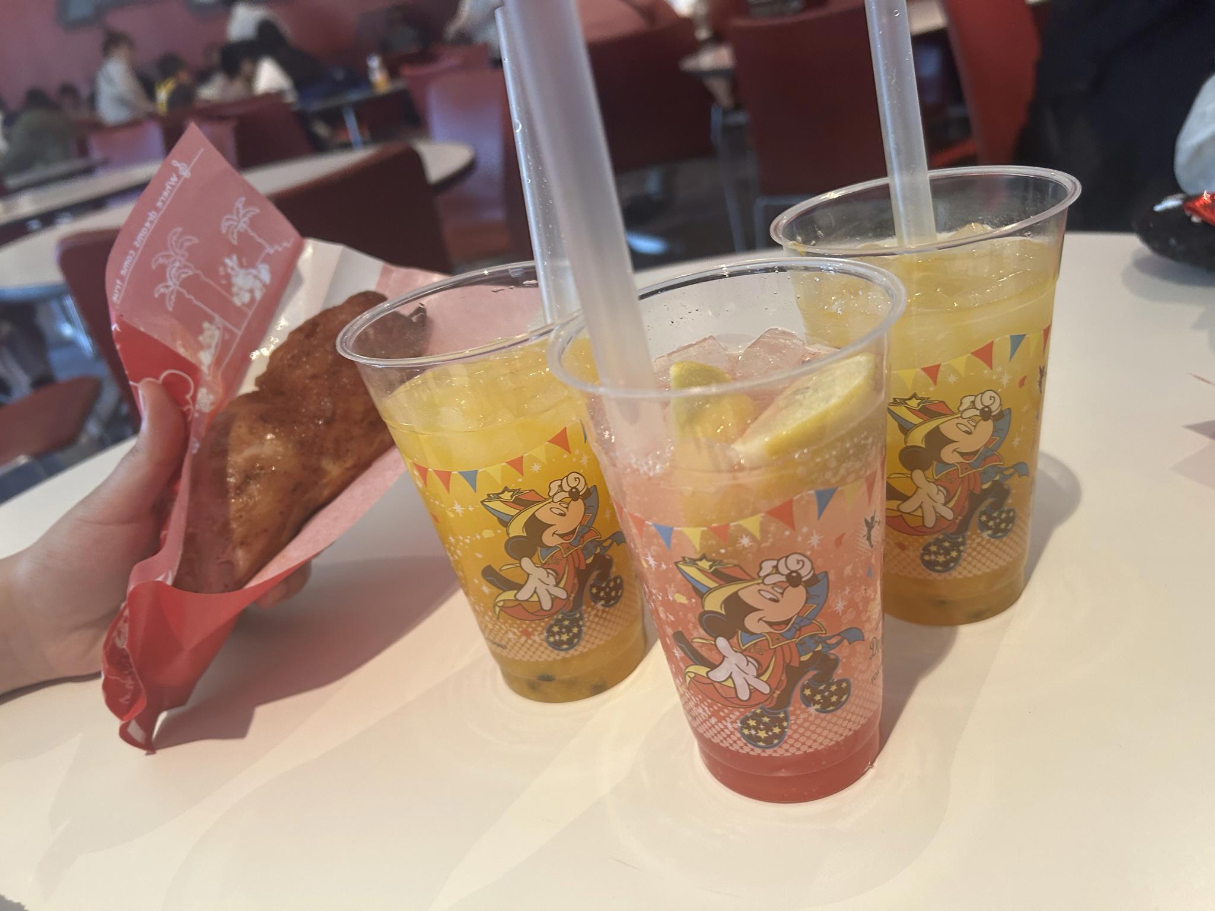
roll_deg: +12.4
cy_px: 456
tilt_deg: -24.5
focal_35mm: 26
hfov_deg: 67.3
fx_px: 913
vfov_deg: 53.1
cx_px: 608
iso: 160
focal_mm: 5.7
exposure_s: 1/60
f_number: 1.5
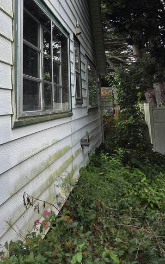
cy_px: 50
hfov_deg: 30.2
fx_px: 295
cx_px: 24
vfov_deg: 45.6
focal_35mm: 41
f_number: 1.8
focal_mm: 5.4
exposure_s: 1/180
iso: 32
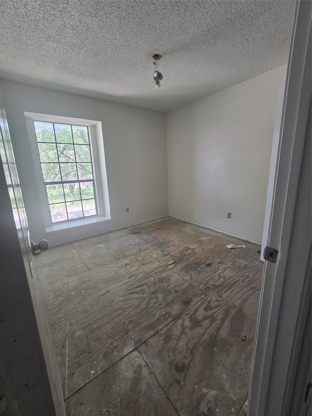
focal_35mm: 13
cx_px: 156
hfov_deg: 89.9
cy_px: 208
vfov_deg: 106.2
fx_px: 156
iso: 125
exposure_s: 1/60
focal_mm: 2.2
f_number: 2.2
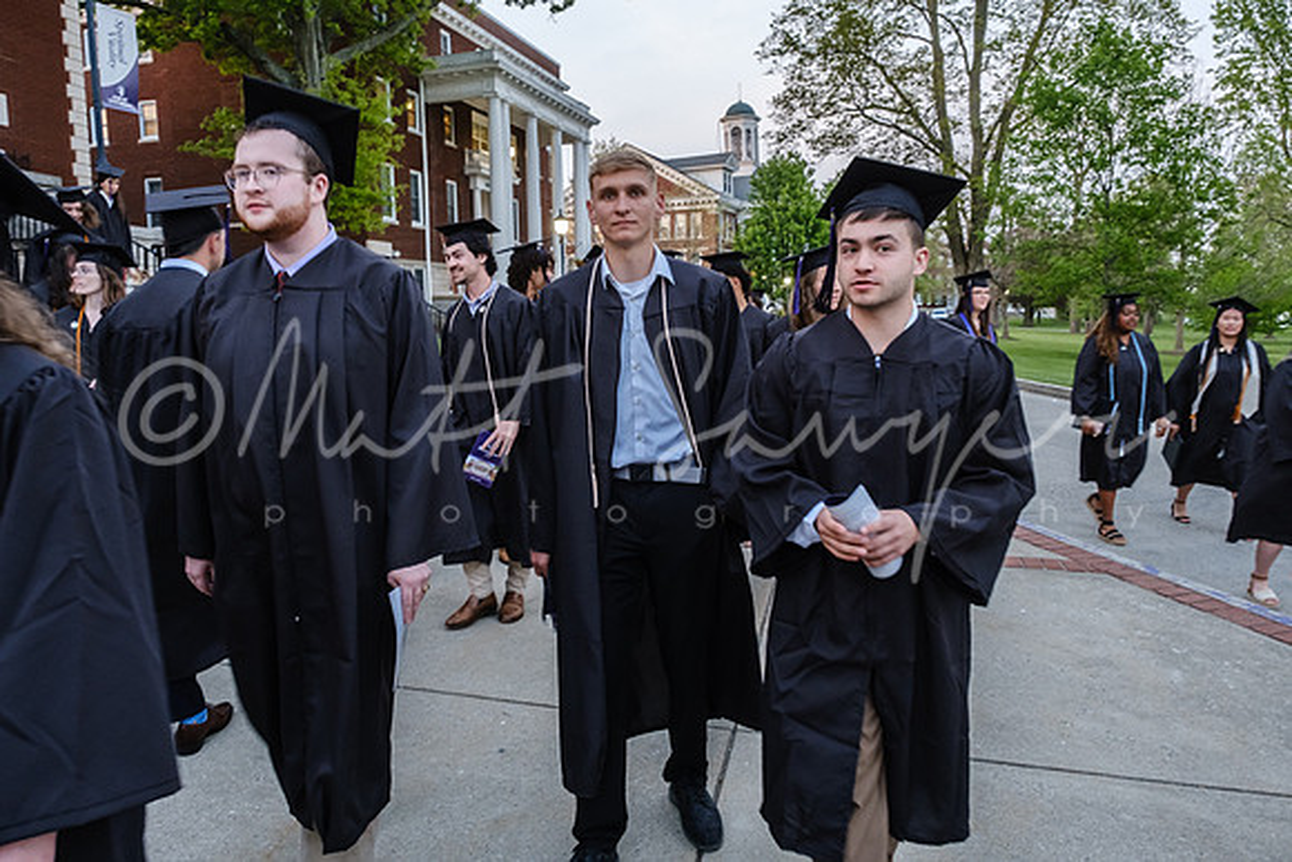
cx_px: 646
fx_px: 861
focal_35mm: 24
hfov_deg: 73.7
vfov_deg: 53.2
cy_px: 431
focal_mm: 16
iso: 1600
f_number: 5.6
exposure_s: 1/60
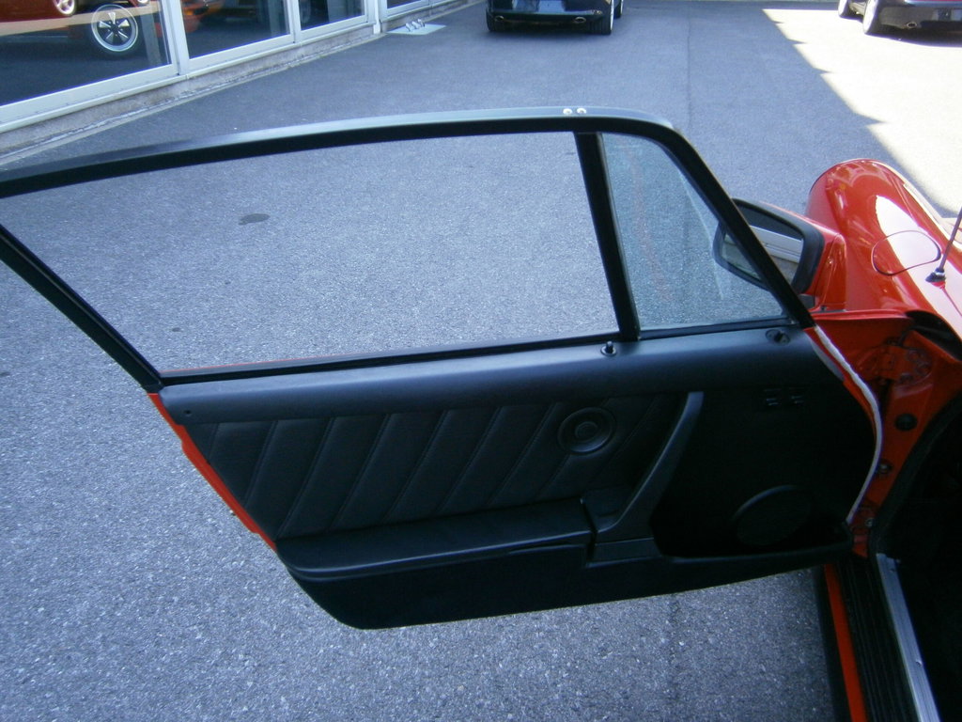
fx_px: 723
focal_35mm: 26
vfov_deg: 53.1
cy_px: 361
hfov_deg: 67.3
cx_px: 481
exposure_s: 1/250
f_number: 2.8
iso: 200
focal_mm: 4.7
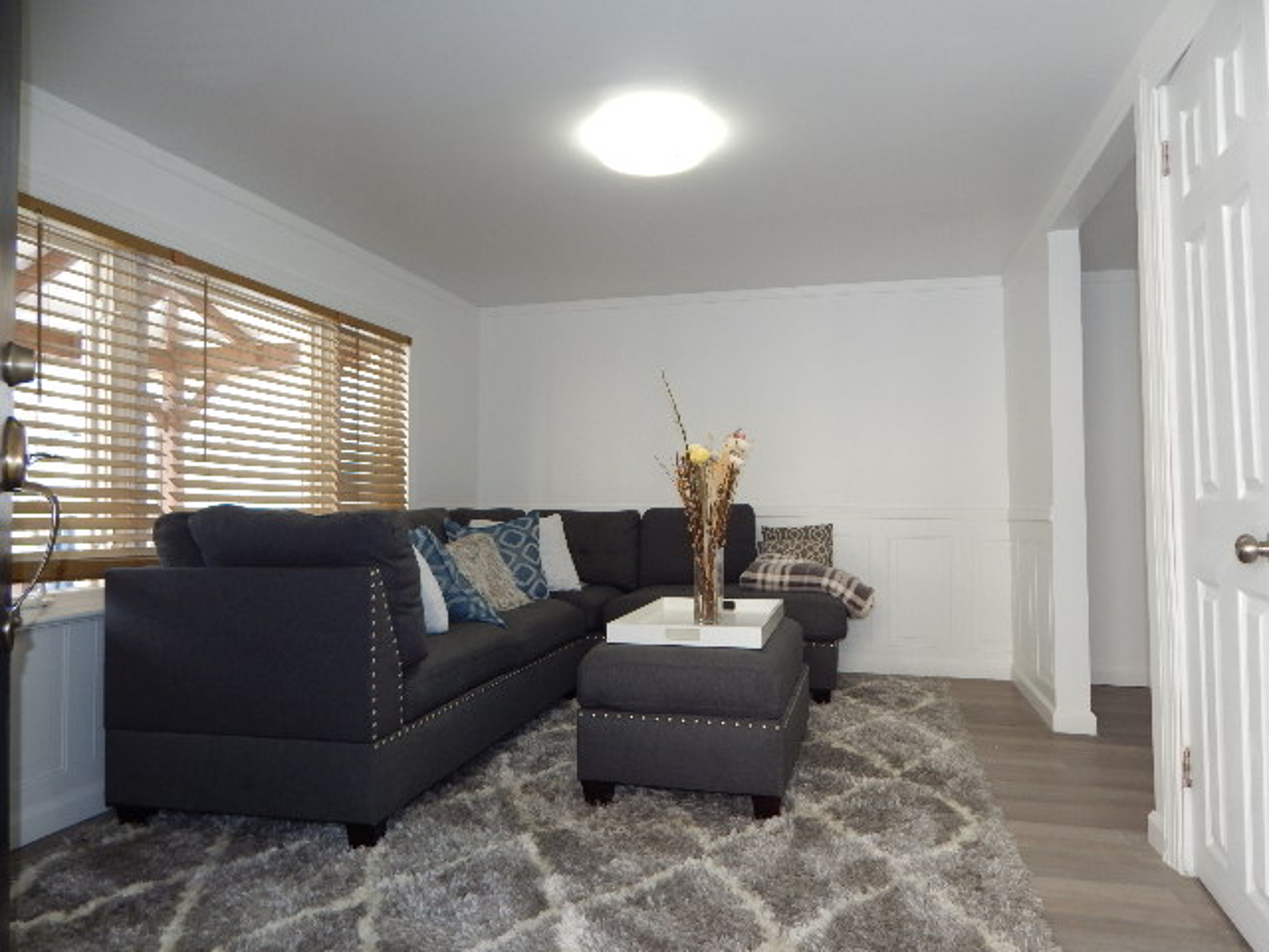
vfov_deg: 61.1
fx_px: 807
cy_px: 476
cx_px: 634
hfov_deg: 76.4
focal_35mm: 22
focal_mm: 4
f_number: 3
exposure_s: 1/50
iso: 125
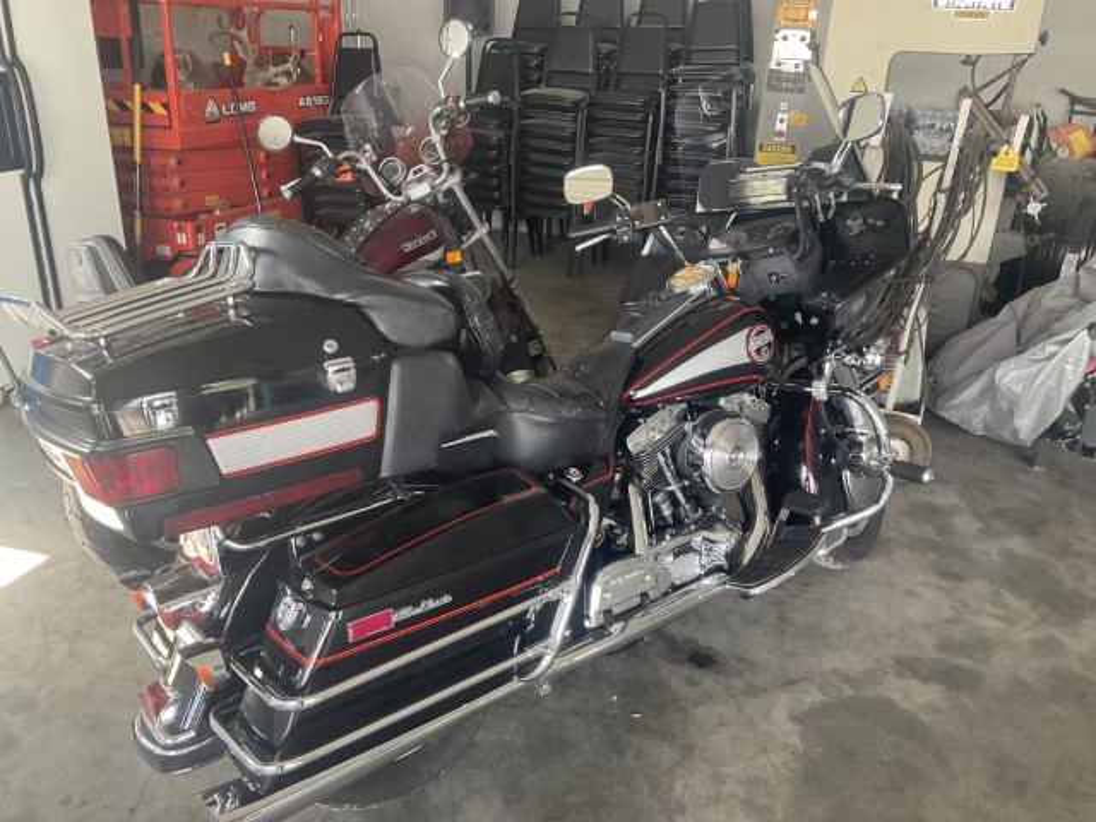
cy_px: 411
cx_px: 548
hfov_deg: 61.7
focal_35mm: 29
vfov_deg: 48.2
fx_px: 918
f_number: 1.8
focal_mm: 3
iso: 80
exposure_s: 1/60
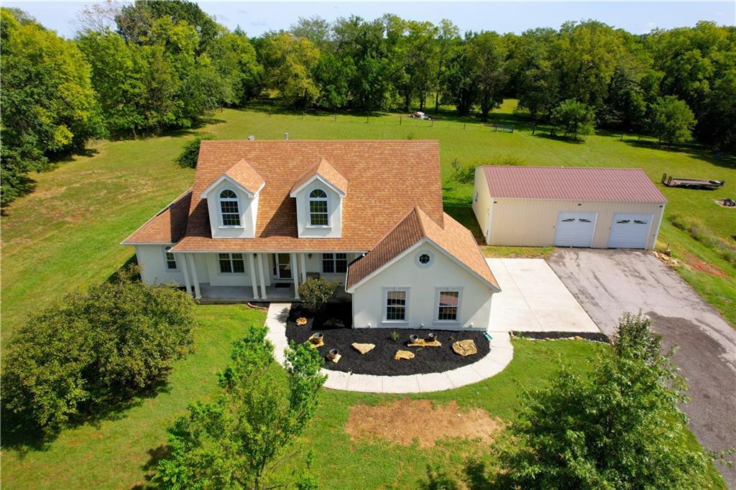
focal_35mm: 22
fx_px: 450
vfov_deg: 57.2
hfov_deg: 78.6
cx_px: 368
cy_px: 245
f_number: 2.8
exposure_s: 1/120
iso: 250
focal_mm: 8.38
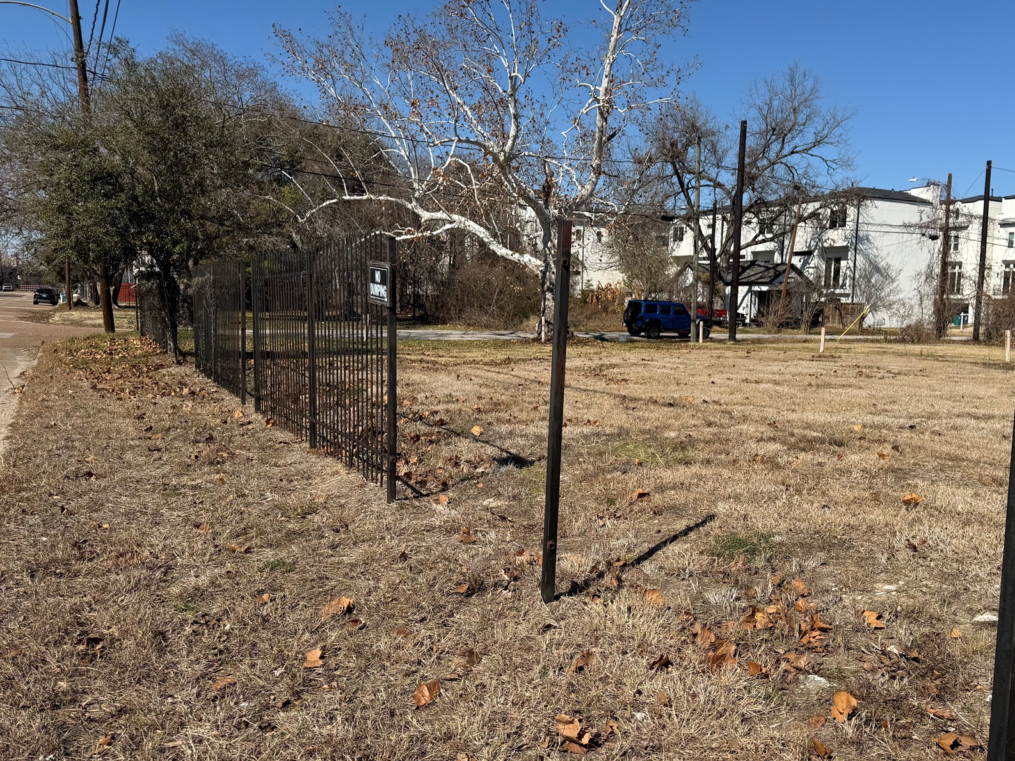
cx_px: 592
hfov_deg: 58.0
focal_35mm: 31
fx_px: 909
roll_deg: -2.0
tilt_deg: -5.2
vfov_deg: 45.4
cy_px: 389
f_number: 1.78
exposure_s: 1/6173
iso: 80
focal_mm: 6.76
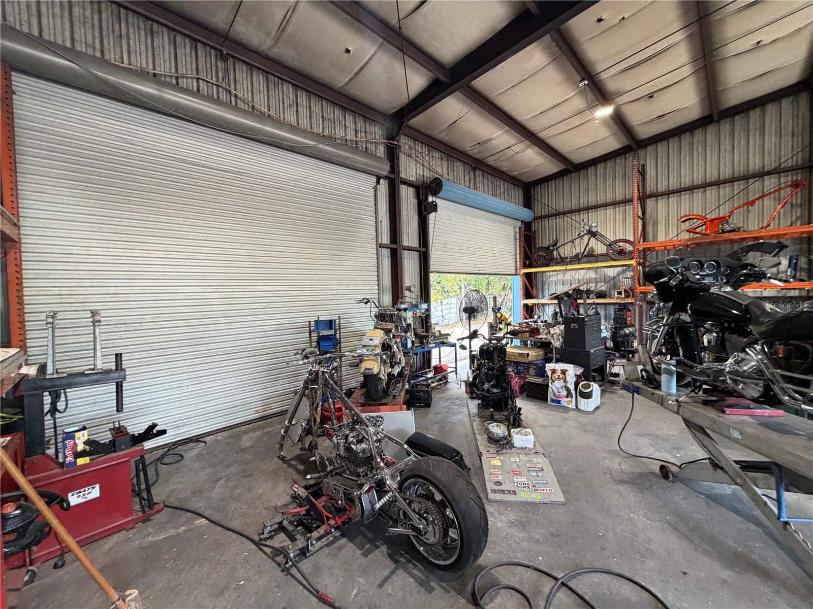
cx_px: 406
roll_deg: +3.1
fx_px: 329
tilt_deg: -2.4
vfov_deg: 85.7
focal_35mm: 14
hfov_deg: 102.1
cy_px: 304
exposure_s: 1/60
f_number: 2.2
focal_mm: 2.22
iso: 250
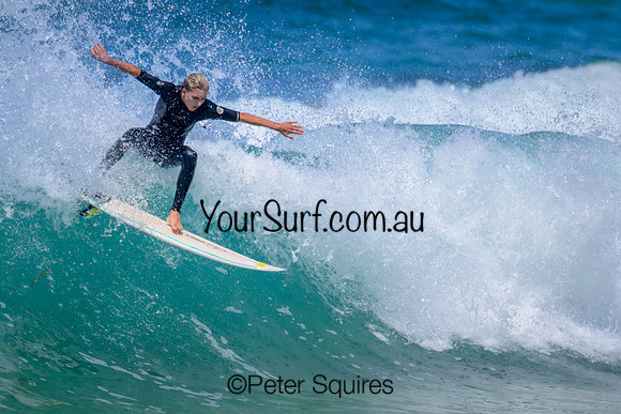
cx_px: 332
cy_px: 192
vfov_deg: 1.6
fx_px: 14775
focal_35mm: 856
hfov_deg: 2.4
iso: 640
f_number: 11
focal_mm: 800
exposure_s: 1/2000
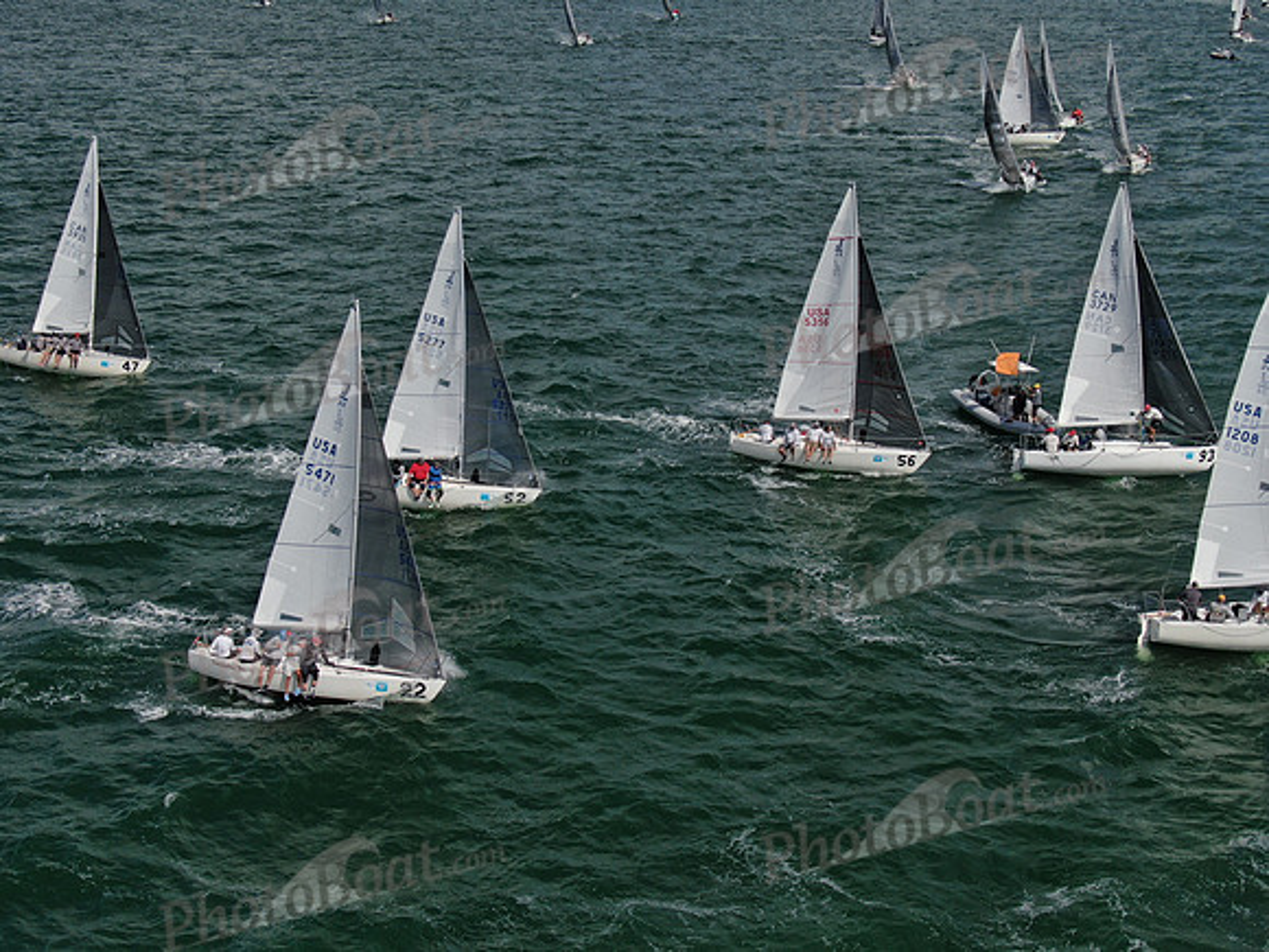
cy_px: 476
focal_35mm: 48
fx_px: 1760
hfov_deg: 39.7
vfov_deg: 30.3
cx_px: 634
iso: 100
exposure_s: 1/1600
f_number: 3.8
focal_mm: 8.6
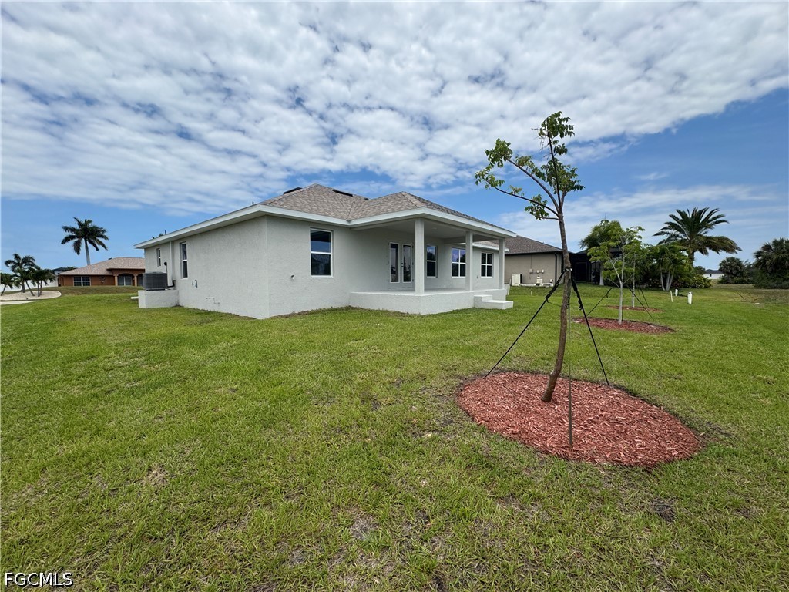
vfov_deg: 85.7
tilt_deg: -2.7
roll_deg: -0.1
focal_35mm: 14
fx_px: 319
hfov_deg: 102.1
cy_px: 296
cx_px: 394
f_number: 2.2
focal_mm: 2.22
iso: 50
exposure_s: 1/2415
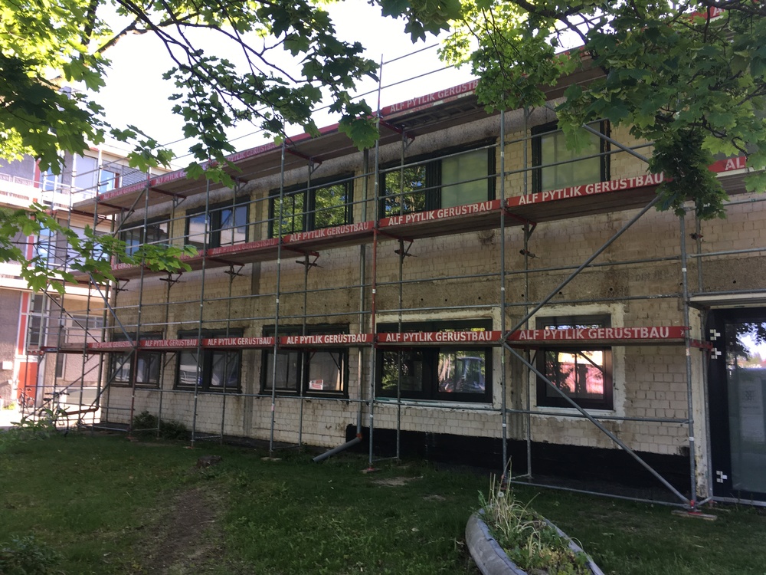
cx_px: 383
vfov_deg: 48.2
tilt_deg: +6.7
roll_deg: -0.5
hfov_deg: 61.7
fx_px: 642
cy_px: 288
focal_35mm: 29
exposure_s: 1/100
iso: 25
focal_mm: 4.15
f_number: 2.2
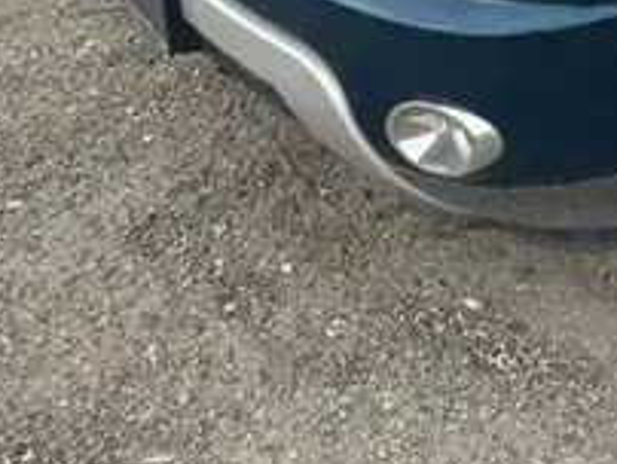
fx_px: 1356
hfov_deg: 21.1
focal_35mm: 76
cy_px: -250
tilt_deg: -17.2
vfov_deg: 17.3
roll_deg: -4.8
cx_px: 956
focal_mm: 6.86
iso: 80
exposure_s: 1/1517
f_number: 1.78
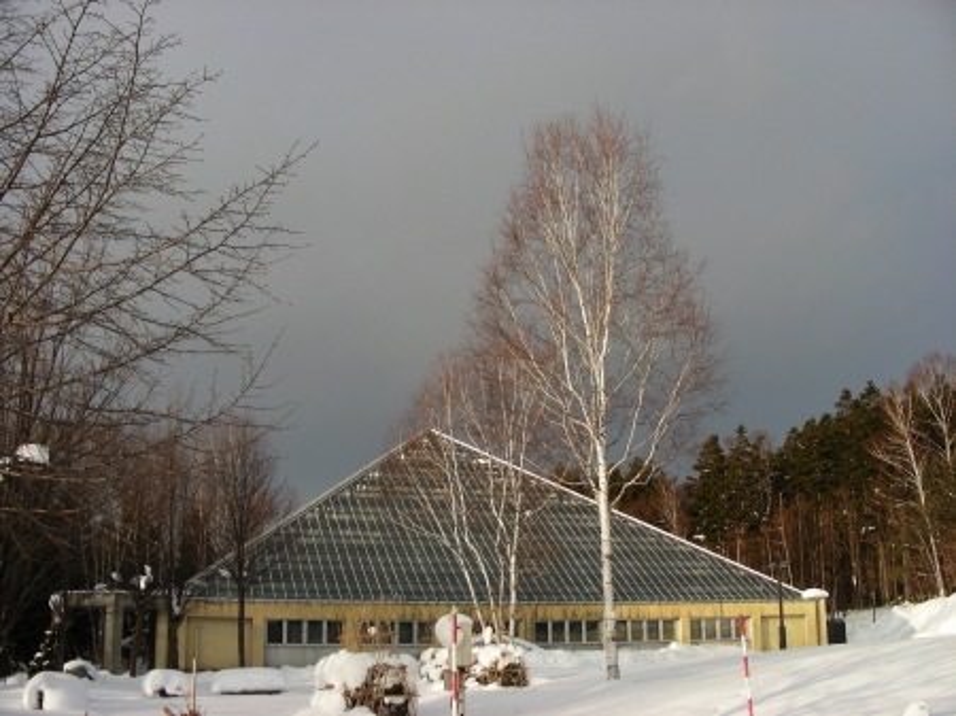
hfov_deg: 49.0
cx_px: 478
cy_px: 358
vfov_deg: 37.7
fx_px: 1049
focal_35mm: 38
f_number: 4
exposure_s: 1/215
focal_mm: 6.3
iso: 50
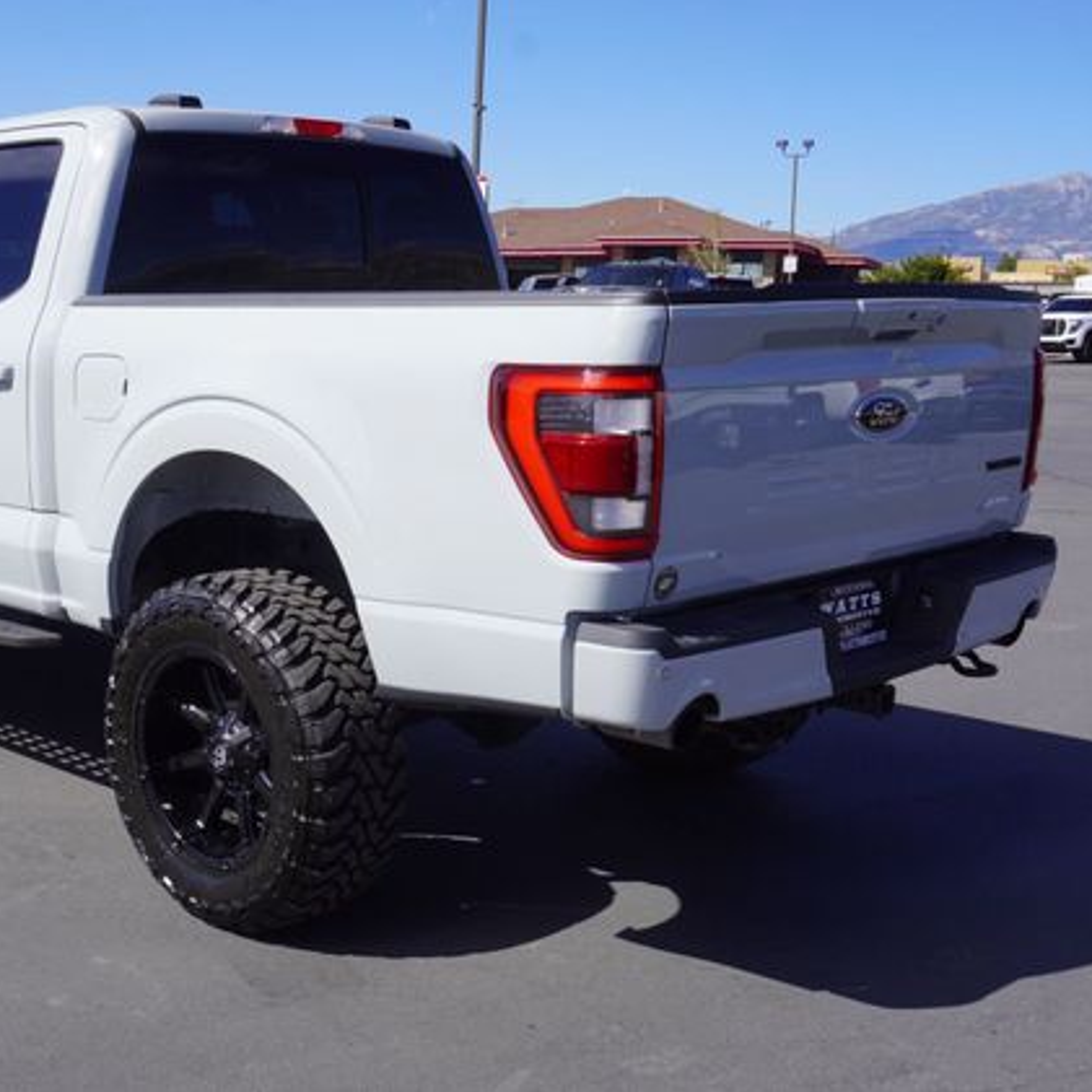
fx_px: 1593
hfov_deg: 37.2
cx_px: 311
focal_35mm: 45
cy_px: 540
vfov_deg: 37.8
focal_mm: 23
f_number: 10
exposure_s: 1/160
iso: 100
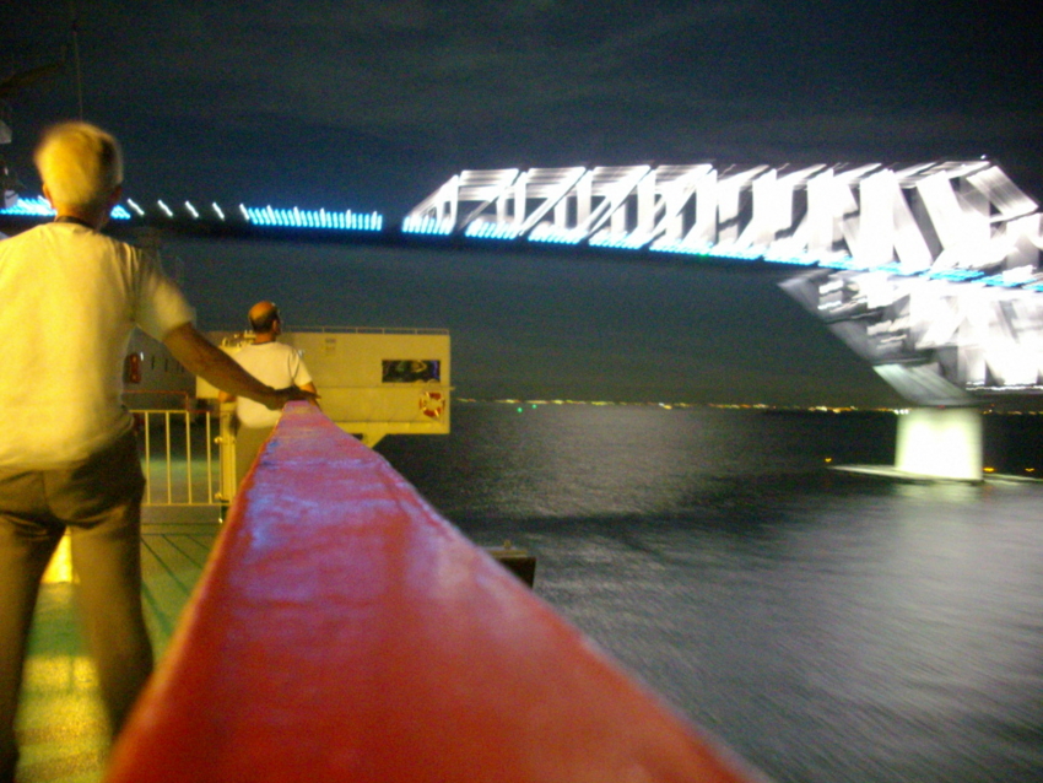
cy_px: 392
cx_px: 522
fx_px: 1115
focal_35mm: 37
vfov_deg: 38.7
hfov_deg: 50.1
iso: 400
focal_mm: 6.2
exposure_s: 2
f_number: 2.8
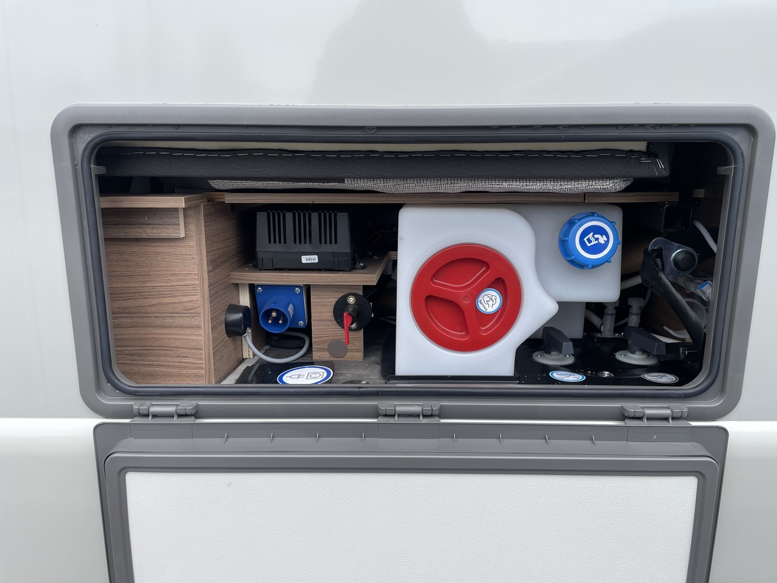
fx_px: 584
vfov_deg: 53.1
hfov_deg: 67.3
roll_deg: -0.6
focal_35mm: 26
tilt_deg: -11.1
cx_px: 388
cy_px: 292
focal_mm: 4.2
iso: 32
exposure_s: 1/651
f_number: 1.6
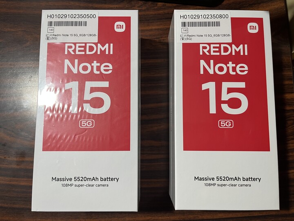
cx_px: 147
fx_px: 221
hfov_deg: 67.3
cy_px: 110
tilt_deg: -83.7
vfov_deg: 53.1
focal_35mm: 26
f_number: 1.6
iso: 125
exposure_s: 1/60
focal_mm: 5.1
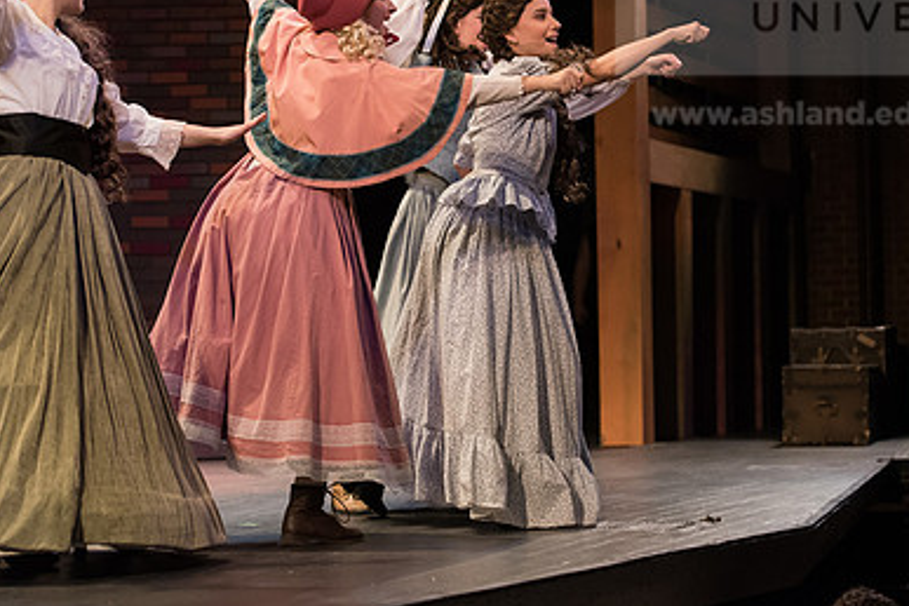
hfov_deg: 19.4
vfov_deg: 13.0
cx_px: 545
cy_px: 163
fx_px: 2651
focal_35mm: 105
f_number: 3.5
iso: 3200
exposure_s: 1/400
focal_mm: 70
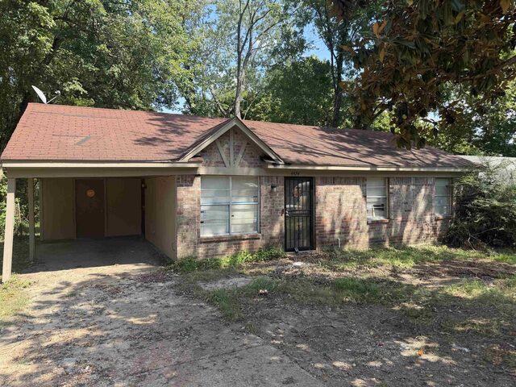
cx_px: 258
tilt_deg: -0.7
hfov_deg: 71.6
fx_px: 358
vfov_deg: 56.8
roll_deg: +0.5
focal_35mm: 24
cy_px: 194
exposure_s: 1/1174
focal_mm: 6.76
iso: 80
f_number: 1.78
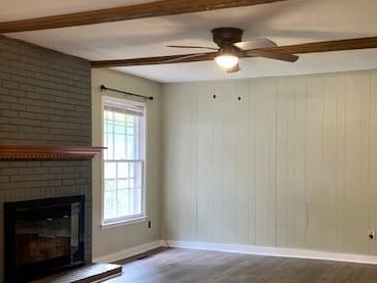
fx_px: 490
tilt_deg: -1.9
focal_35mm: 45
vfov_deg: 32.1
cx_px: 231
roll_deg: -0.3
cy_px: 169
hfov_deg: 41.8
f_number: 1.8
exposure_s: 1/40
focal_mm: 4.25
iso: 250
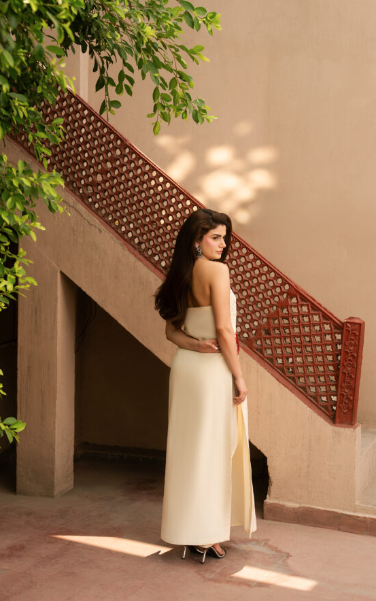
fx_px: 918
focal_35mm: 56
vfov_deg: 36.3
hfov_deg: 23.2
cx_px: 178
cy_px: 299
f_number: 2.8
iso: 160
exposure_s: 1/320
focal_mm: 54
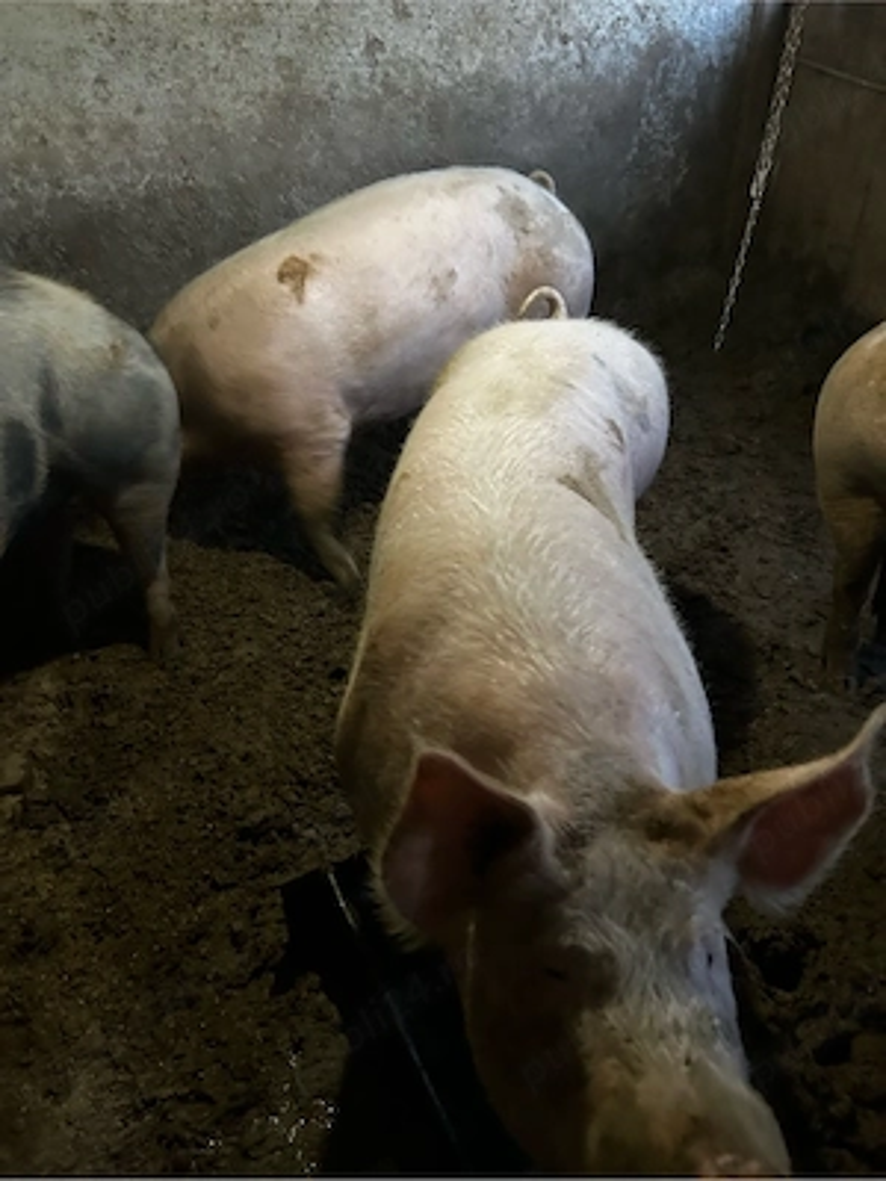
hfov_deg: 53.1
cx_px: 443
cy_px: 590
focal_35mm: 26
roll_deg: +0.7
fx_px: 887
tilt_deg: -37.0
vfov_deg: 67.3
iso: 640
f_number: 1.5
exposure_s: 1/33
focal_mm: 5.7
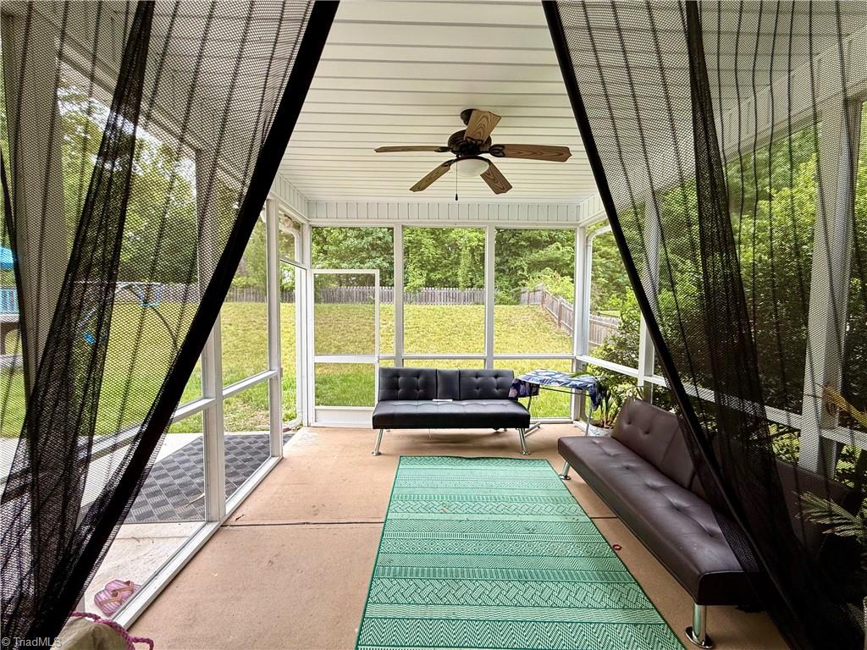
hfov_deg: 102.1
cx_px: 434
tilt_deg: -2.6
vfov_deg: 85.7
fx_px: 351
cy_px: 325
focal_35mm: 14
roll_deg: -0.2
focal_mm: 2.22
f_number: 2.2
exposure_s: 1/99
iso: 64
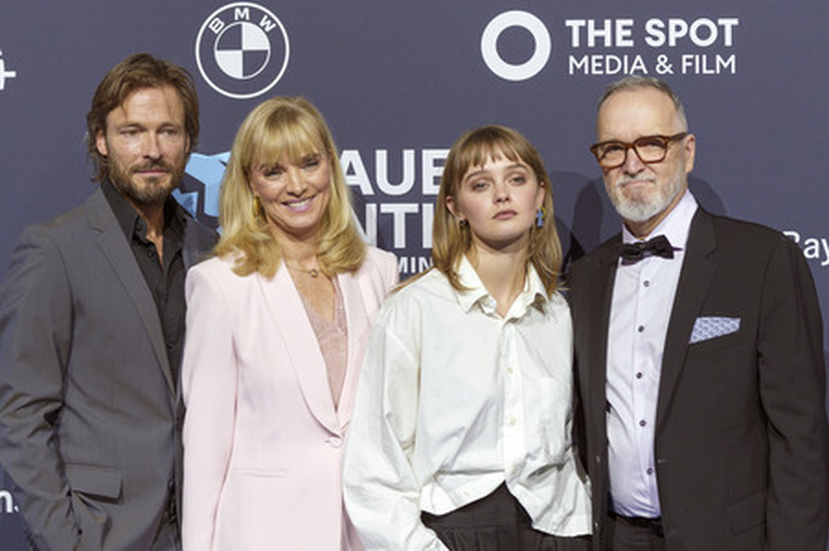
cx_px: 414
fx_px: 1611
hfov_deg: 28.9
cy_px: 276
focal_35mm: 70
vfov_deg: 19.4
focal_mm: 70
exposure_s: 1/250
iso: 800
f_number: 4.5
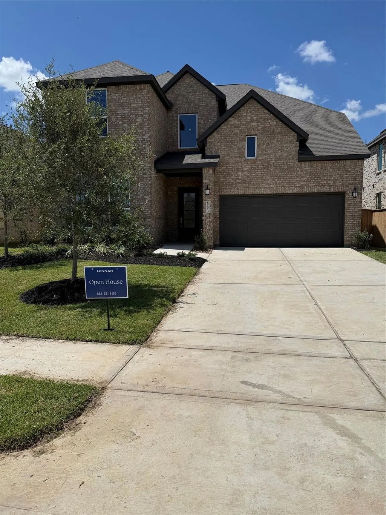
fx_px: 357
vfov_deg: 71.6
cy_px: 258
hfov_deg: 56.8
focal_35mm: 24
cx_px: 193
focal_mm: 6.76
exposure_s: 1/10309
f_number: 1.78
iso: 80
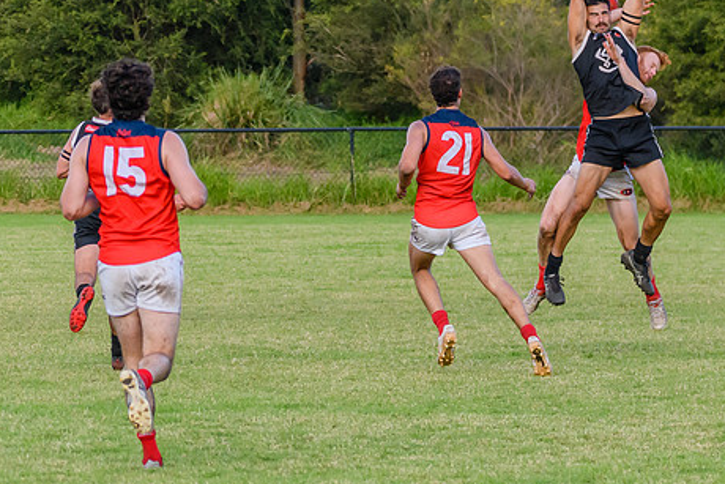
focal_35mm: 431
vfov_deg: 3.2
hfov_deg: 4.8
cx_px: 488
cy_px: 144
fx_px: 8682
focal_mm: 150
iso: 1250
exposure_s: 1/2000
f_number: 5
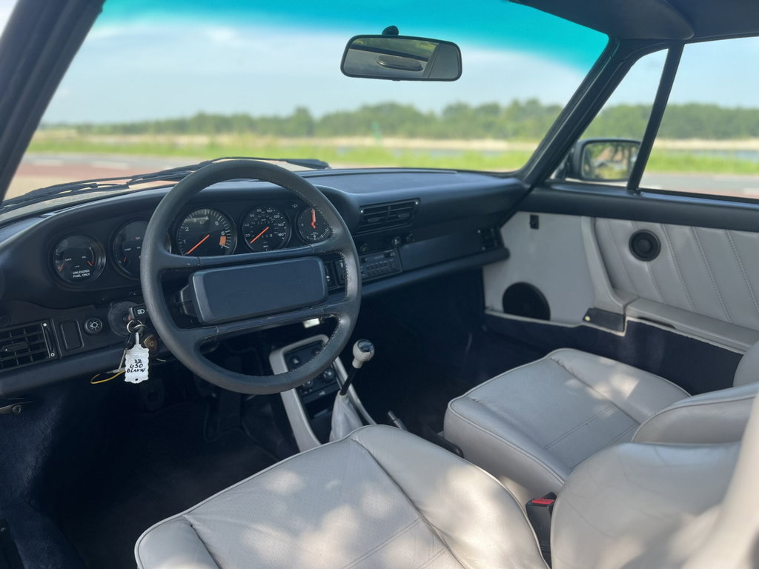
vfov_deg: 53.1
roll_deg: +0.4
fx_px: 570
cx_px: 380
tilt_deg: -15.9
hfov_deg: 67.3
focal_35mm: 26
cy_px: 284
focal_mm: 5.7
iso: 50
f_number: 1.5
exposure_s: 1/692
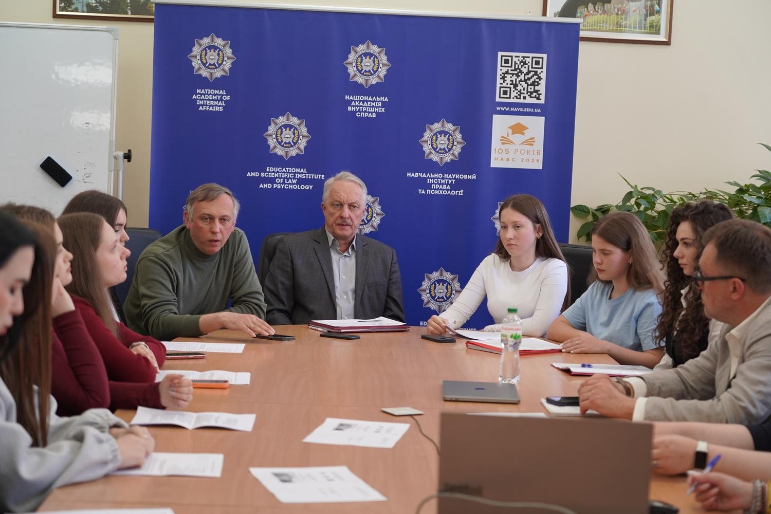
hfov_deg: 28.8
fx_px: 1499
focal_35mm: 70
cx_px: 386
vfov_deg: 19.5
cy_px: 257
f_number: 4
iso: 1000
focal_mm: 70
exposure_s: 1/160
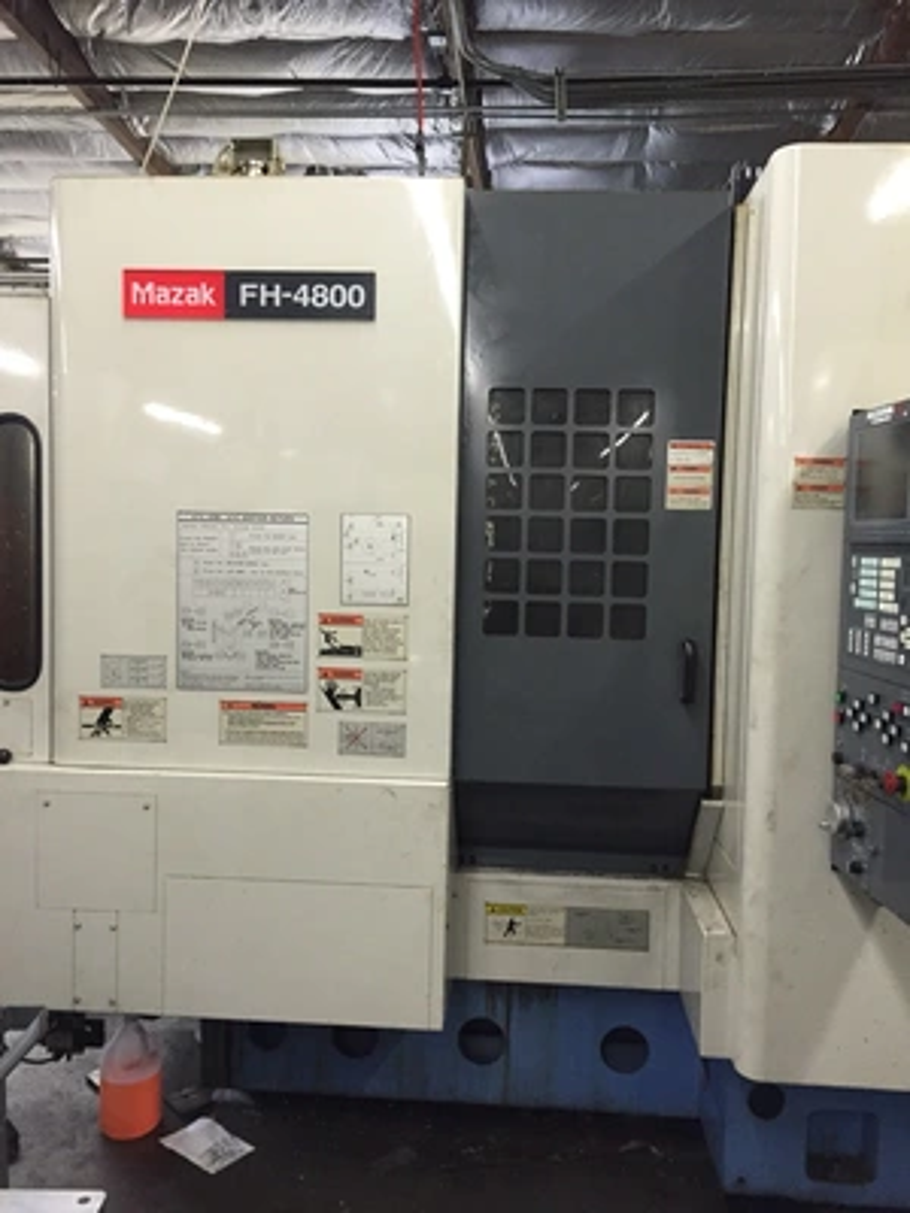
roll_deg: -1.1
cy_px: 606
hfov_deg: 48.2
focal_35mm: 29
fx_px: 1016
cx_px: 455
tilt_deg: -3.0
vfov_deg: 61.7
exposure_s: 1/30
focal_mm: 4.15
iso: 200
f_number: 2.2
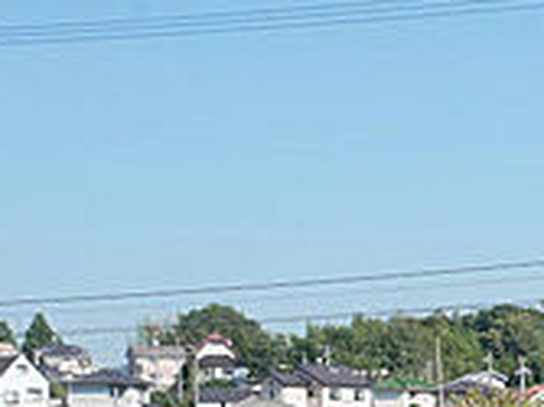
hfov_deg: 16.5
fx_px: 1806
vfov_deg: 12.4
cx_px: 619
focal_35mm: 115
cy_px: 563
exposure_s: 1/400
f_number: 7.1
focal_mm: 16
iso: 200
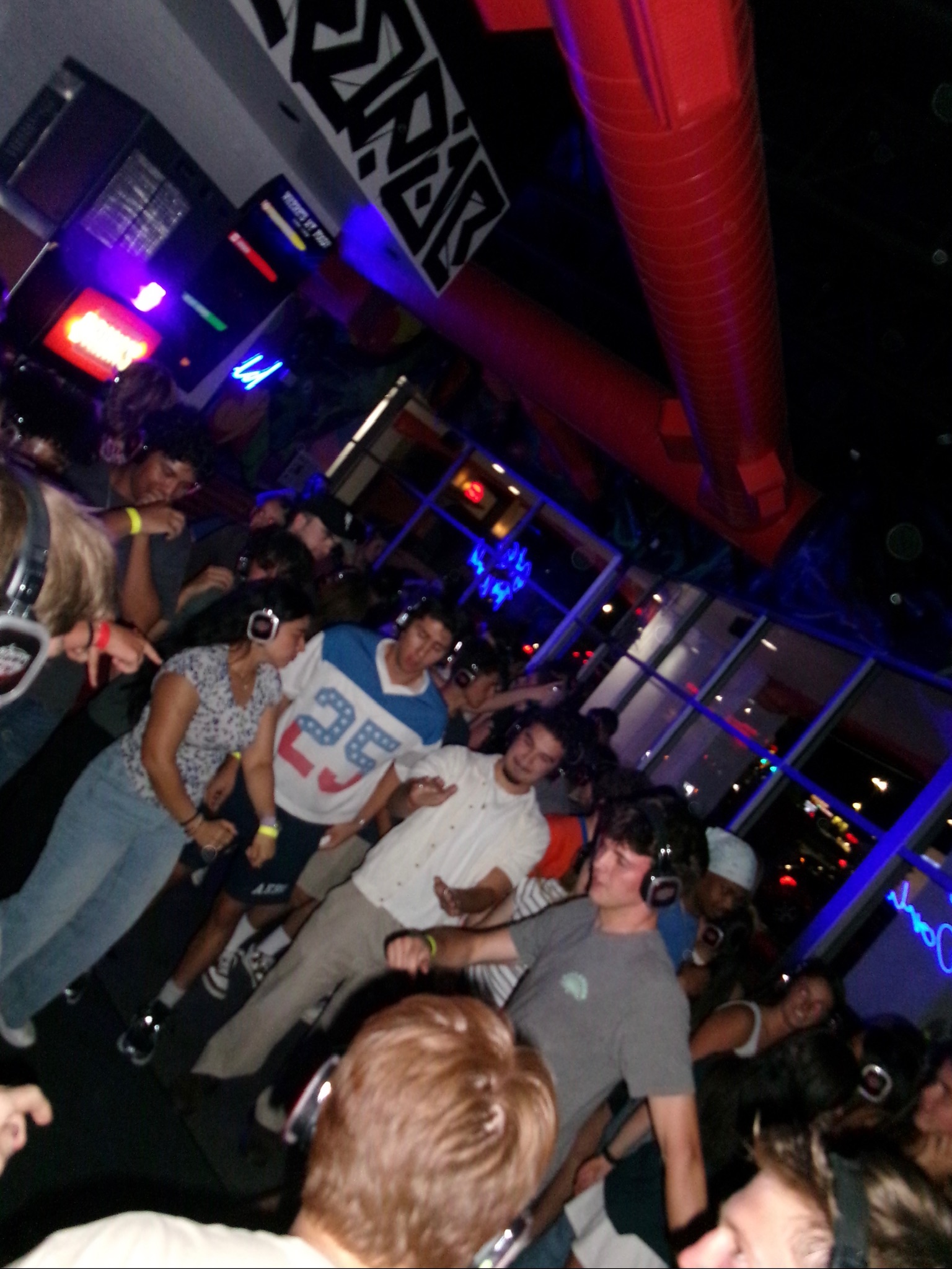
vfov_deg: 63.4
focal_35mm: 28
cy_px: 634
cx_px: 476
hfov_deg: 49.7
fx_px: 1027
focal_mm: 5.1
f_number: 3.9
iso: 800
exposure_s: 1/50
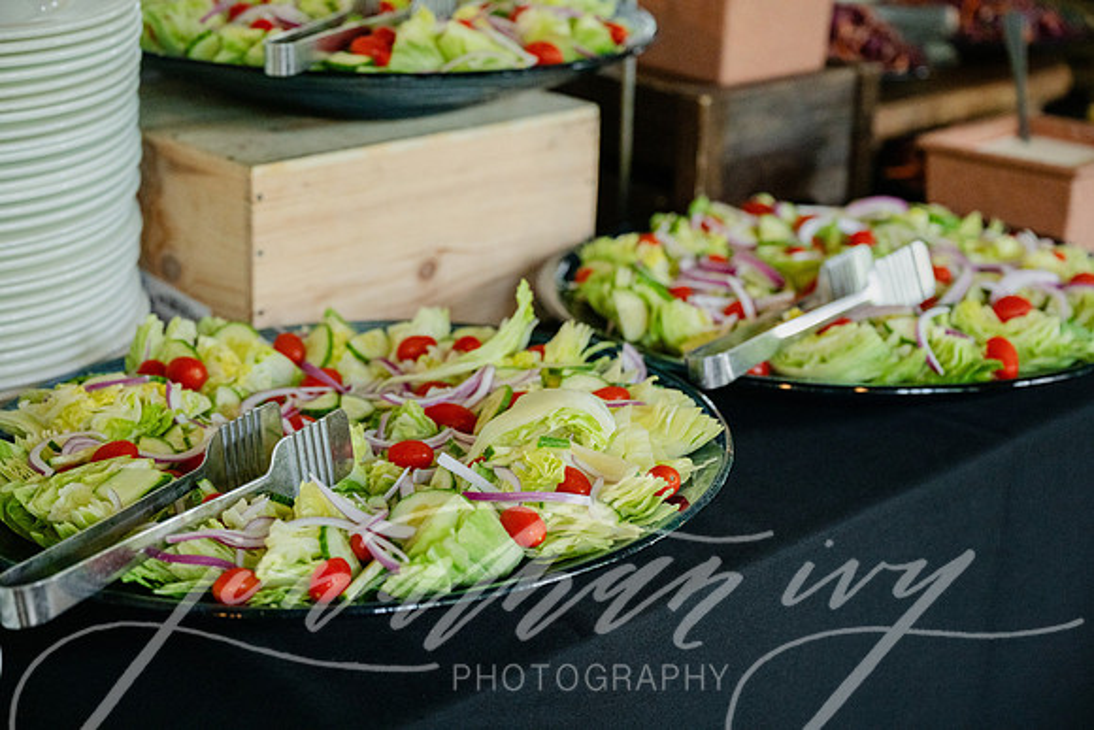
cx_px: 547
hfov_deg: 33.4
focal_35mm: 60
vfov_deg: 22.6
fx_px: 1824
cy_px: 365
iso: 1600
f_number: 3.5
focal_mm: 60
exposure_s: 1/80
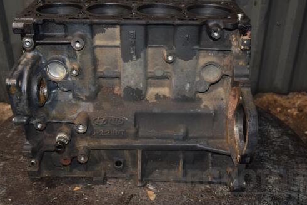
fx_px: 375
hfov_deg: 44.5
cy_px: 95
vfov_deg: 30.5
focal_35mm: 44
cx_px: 144
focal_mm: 24
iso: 800
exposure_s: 1/60
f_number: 5
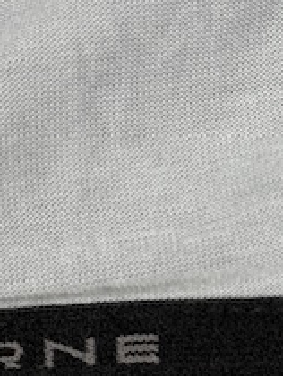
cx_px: 193
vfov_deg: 13.5
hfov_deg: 10.2
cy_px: 279
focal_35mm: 146
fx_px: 1588
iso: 64
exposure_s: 1/100
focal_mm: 6.76
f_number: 1.78
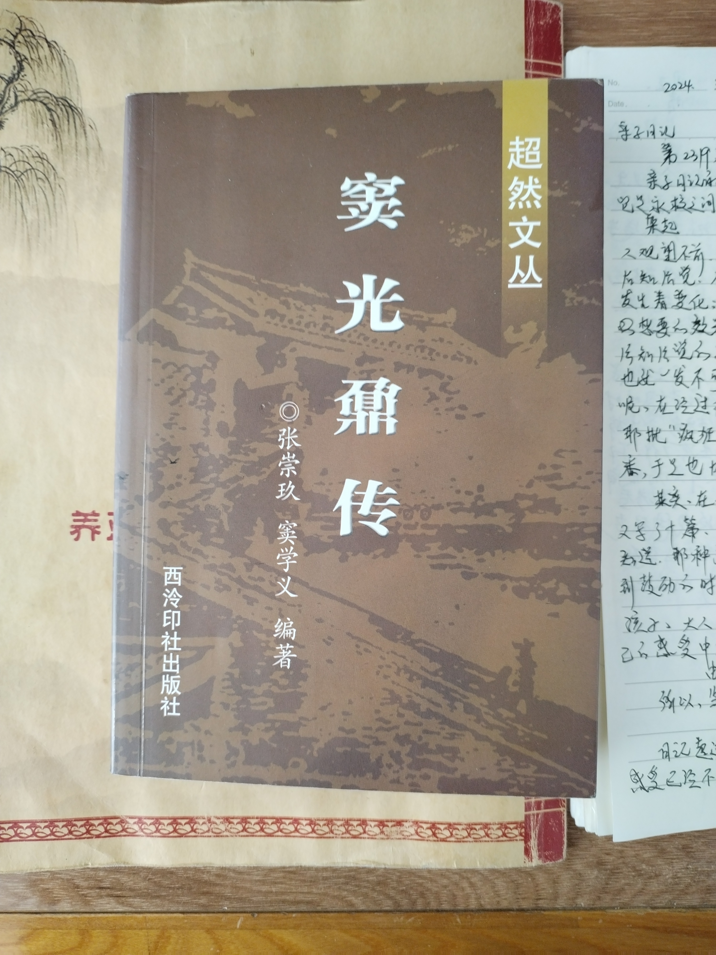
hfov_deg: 53.1
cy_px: 478
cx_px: 358
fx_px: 717
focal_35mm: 26
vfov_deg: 67.3
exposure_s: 1/50
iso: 365
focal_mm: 4.75
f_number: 1.8
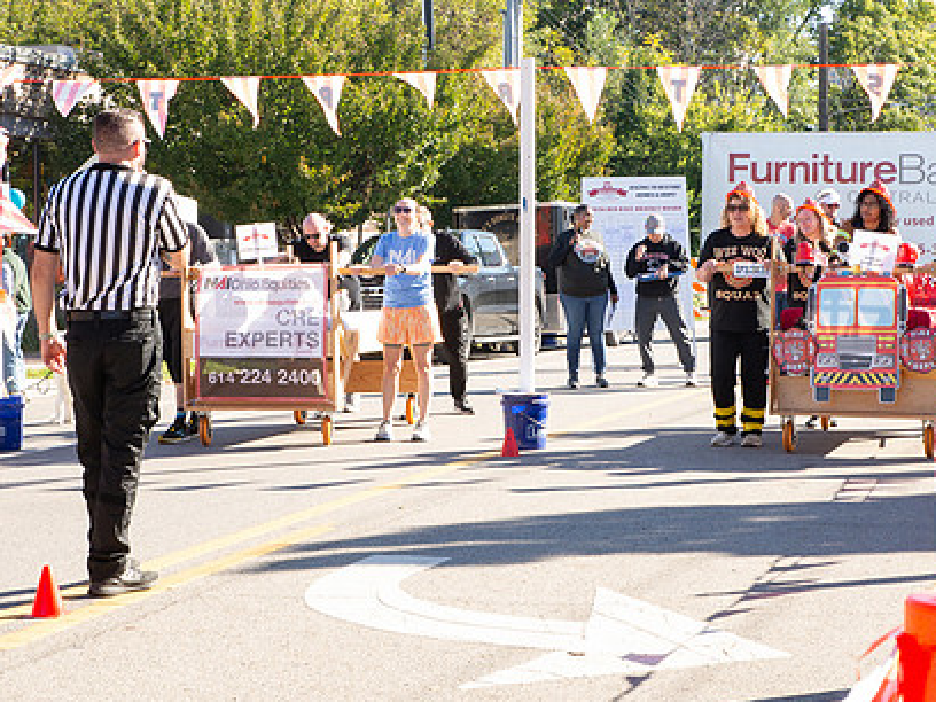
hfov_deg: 22.3
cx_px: 489
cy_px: 283
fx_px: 2379
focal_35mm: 88
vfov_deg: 16.8
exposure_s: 1/200
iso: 800
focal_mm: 55
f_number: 11
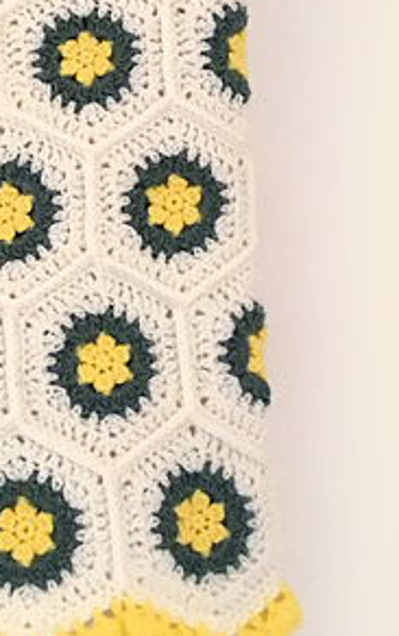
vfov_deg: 28.2
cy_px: 161
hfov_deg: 17.8
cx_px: 24
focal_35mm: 72
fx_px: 1250
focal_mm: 3.3
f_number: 2.4
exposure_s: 1/17
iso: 200
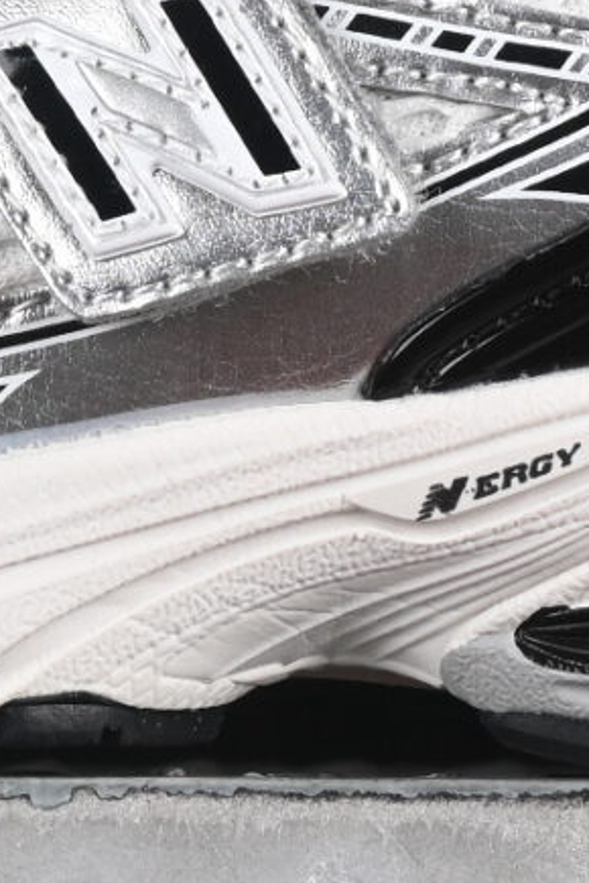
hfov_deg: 3.1
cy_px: -305
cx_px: 167
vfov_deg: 4.7
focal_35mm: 441
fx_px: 10822
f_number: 8
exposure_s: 1/80
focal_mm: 50
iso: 160
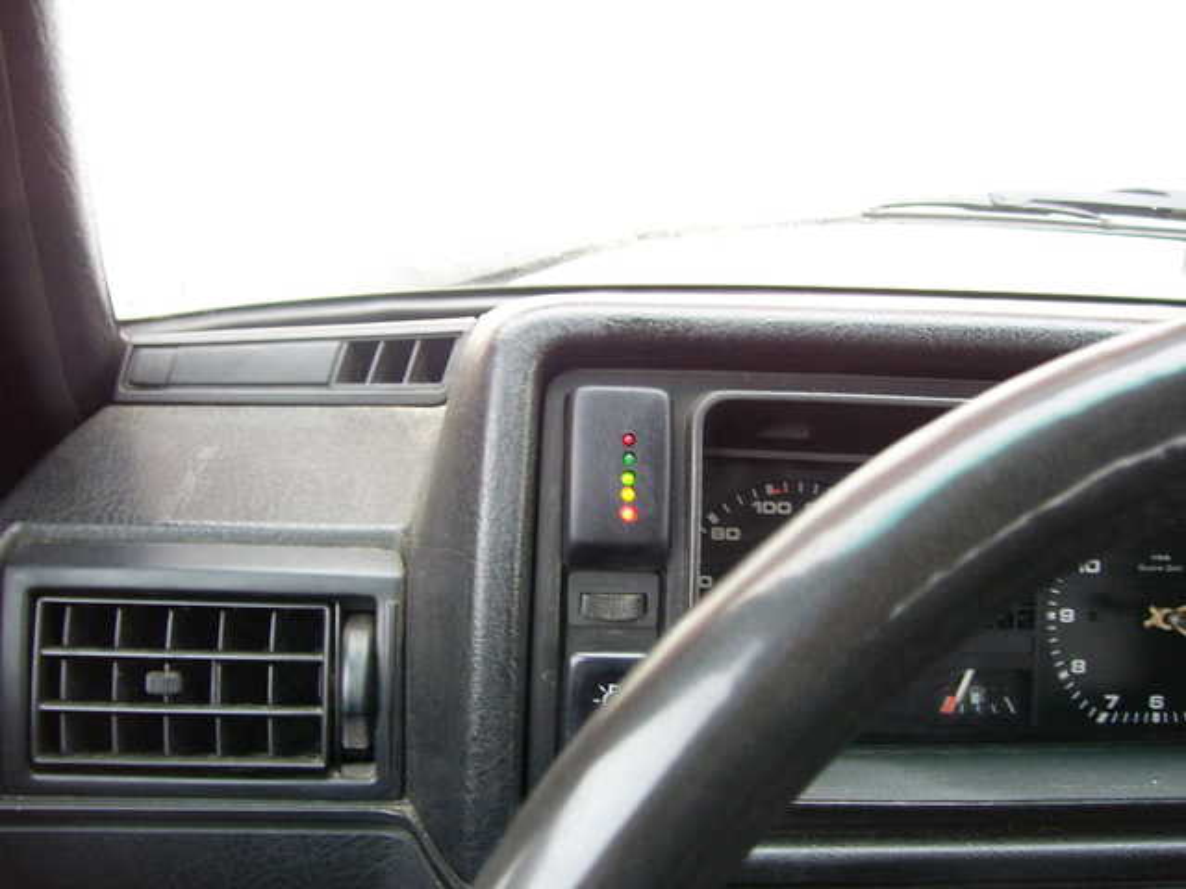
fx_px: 1165
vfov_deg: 41.8
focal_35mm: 34
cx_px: 593
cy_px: 444
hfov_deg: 54.0
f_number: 2.7
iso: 160
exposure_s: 1/15
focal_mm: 5.6
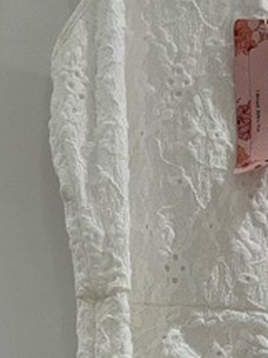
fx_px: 1250
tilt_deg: -3.4
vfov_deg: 13.4
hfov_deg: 12.0
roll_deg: +1.3
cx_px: 298
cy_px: 771
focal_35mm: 121
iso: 125
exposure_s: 1/79
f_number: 1.6
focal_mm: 5.1
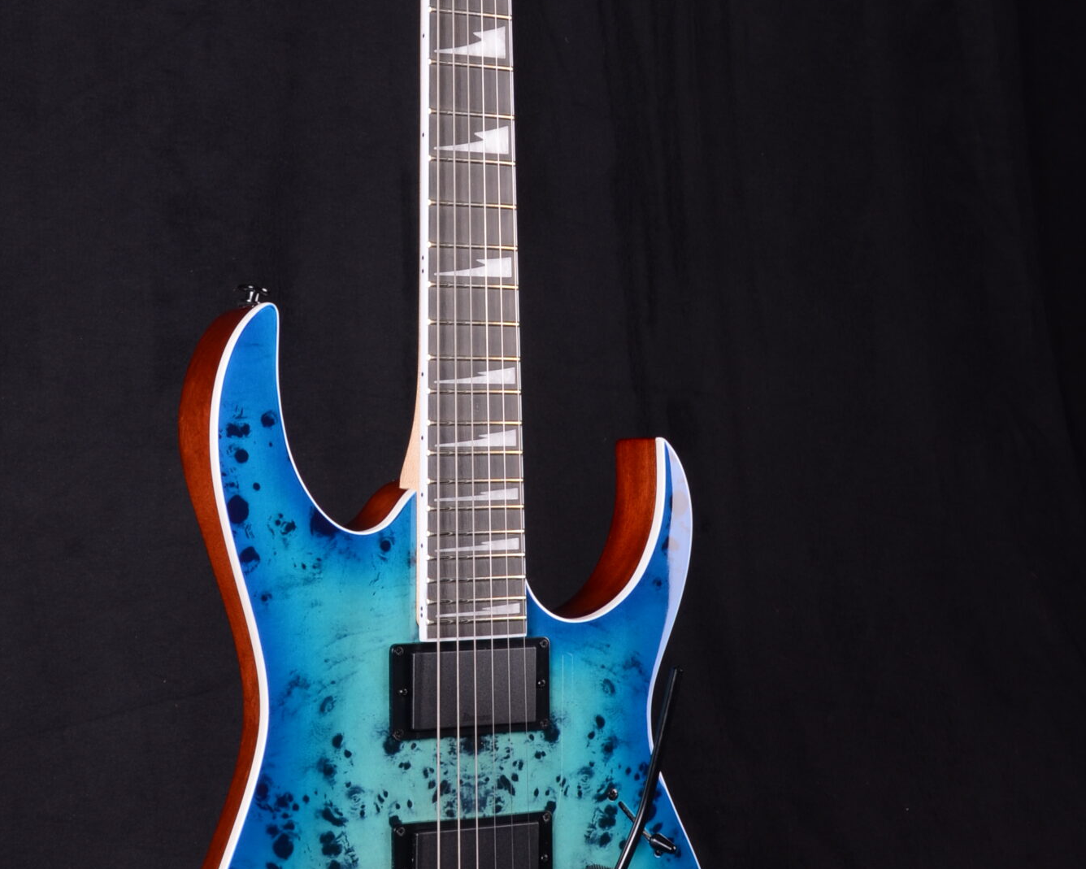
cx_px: 428
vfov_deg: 21.8
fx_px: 2250
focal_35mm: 70
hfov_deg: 27.1
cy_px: 306
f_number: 11
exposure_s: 1/200
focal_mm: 26
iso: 200
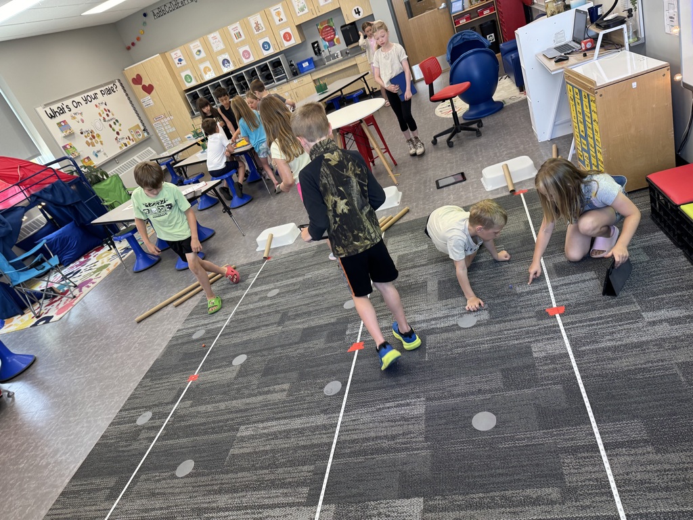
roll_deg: +24.2
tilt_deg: -30.0
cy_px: 260
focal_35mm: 24
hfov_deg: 71.6
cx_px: 346
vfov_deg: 56.8
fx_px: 480
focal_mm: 6.76
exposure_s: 1/120
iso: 125
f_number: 1.78
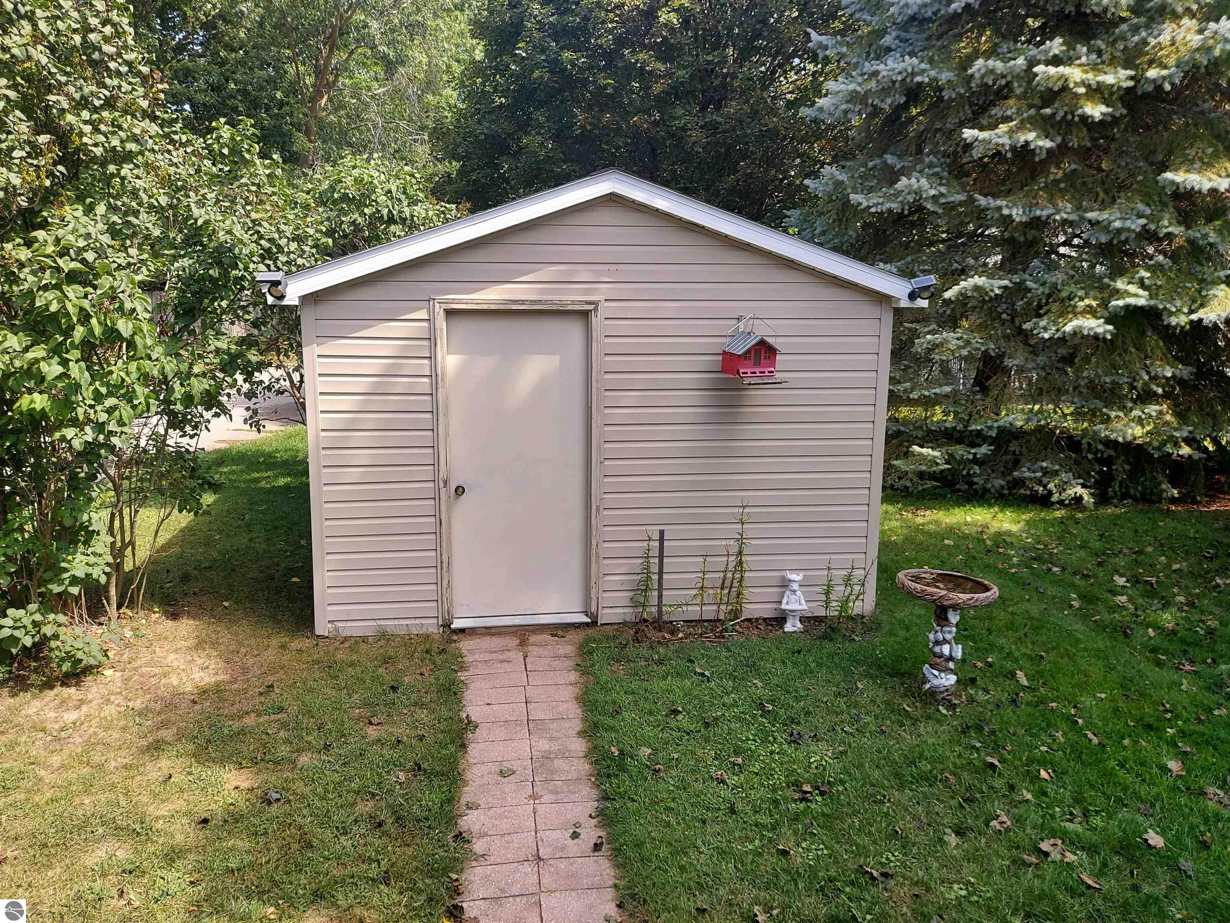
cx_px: 615
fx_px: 888
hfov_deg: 69.4
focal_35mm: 25
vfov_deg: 54.9
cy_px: 462
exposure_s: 1/480
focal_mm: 4.6
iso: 50
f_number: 2
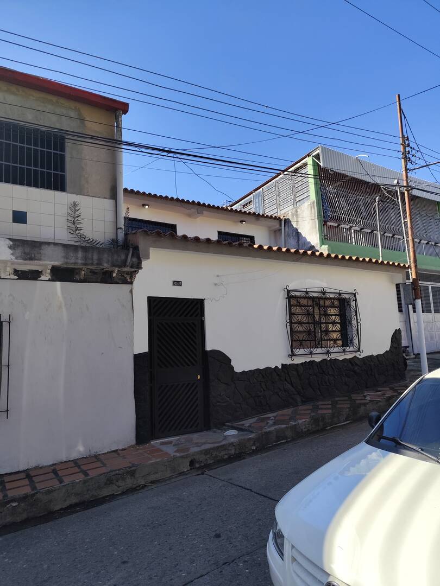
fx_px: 390
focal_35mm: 23
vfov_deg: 73.9
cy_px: 293
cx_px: 220
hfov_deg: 58.9
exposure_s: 1/1089
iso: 50
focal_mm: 6.19
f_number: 1.65
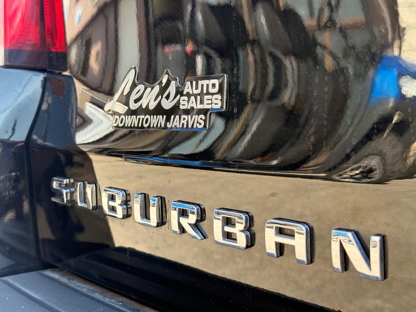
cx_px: 208
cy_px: 156
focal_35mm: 48
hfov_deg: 39.7
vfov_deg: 30.3
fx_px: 577
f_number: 1.78
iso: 80
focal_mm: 6.76
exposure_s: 1/352
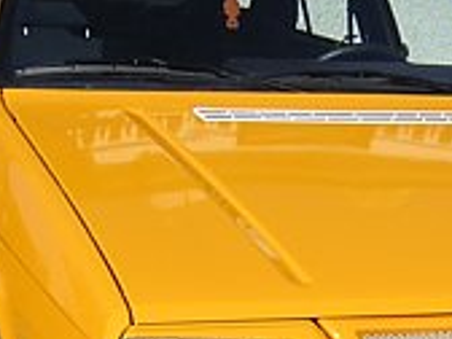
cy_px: 195
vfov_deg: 13.8
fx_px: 1397
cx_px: 328
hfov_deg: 18.3
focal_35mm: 107
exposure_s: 1/519
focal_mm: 4.7
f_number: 5.2
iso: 100
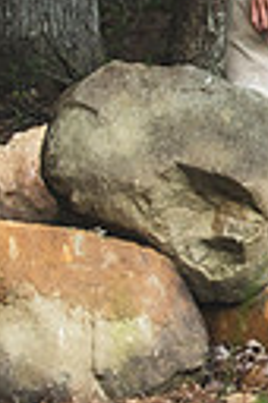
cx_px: 908
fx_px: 4870
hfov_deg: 3.1
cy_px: -148
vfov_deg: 4.7
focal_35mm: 435
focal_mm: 90
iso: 250
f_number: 5.6
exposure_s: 1/320
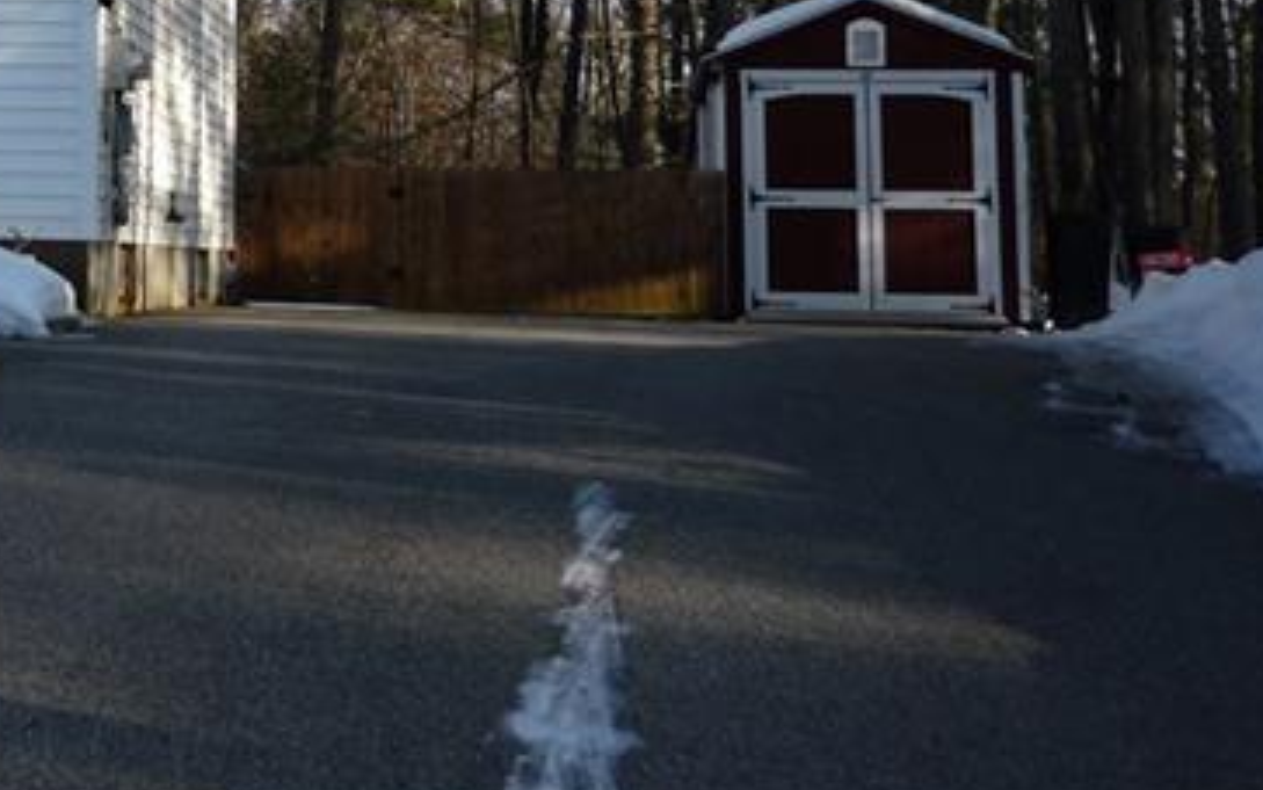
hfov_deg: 25.3
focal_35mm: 77
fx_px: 2651
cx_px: -52
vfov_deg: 16.2
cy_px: -177
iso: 100
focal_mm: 5.5
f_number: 2.8
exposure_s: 1/500
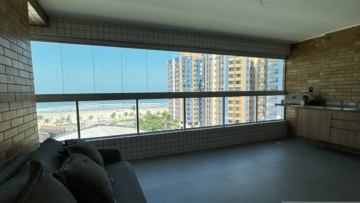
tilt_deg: -5.4
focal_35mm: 19
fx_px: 181
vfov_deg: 58.3
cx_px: 171
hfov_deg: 89.5
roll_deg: +0.3
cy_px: 109
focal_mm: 2.22
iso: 50
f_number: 2.2
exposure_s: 1/921
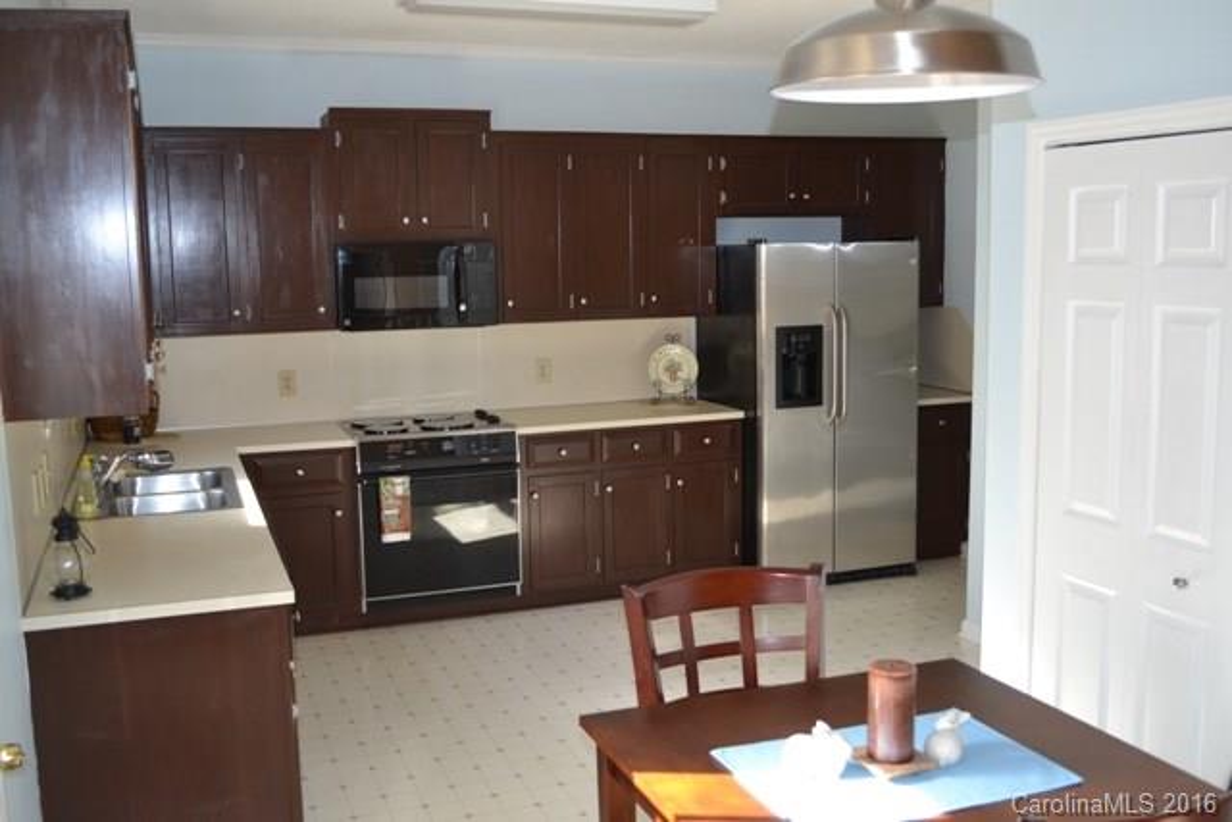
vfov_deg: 36.9
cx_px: 616
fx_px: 1232
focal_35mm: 36
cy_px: 411
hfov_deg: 53.1
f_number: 4
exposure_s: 1/80
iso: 400
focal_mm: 24
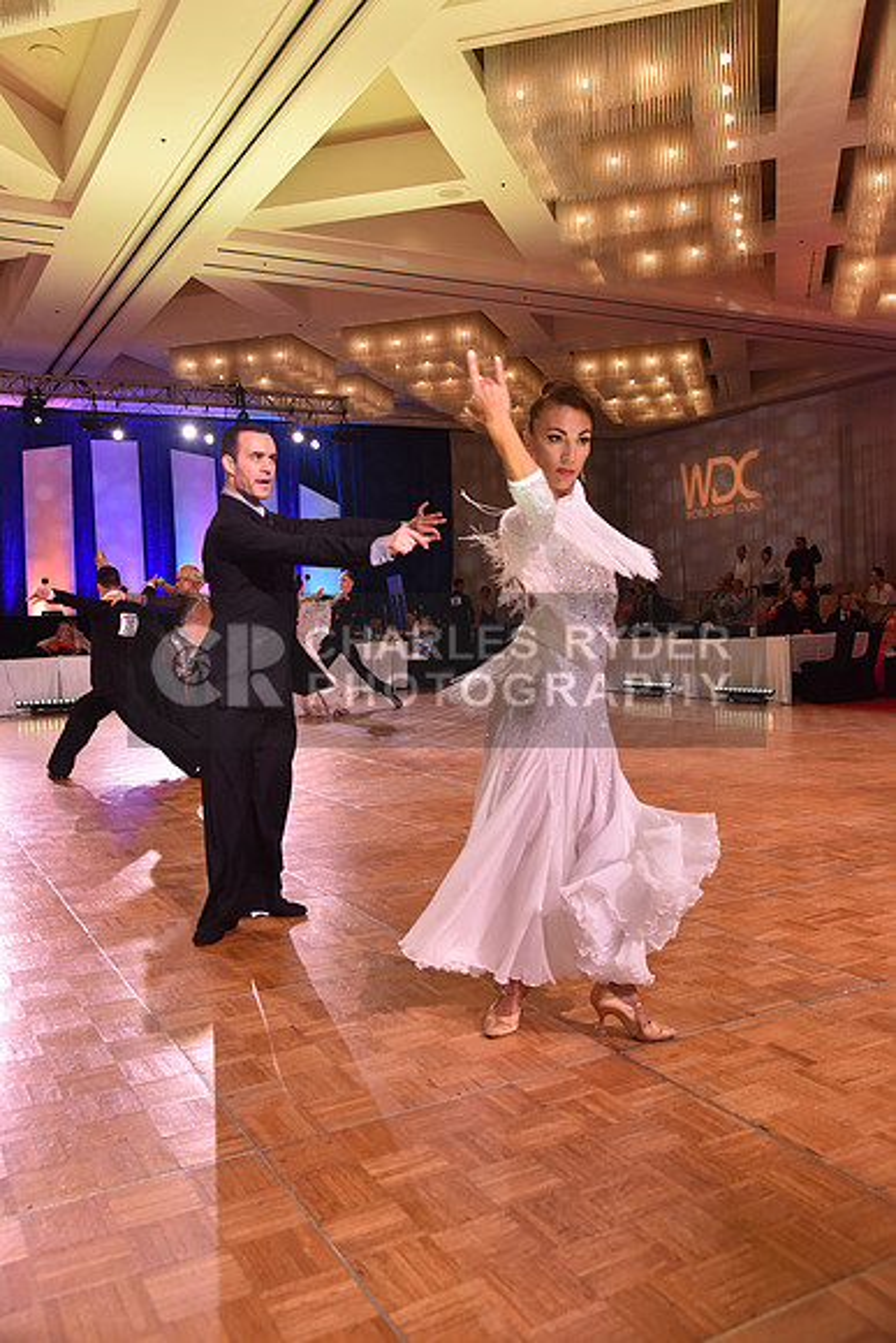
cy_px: 672
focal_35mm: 30
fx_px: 1119
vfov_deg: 61.9
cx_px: 448
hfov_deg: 43.6
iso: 2000
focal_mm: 30
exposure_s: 1/250
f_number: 5
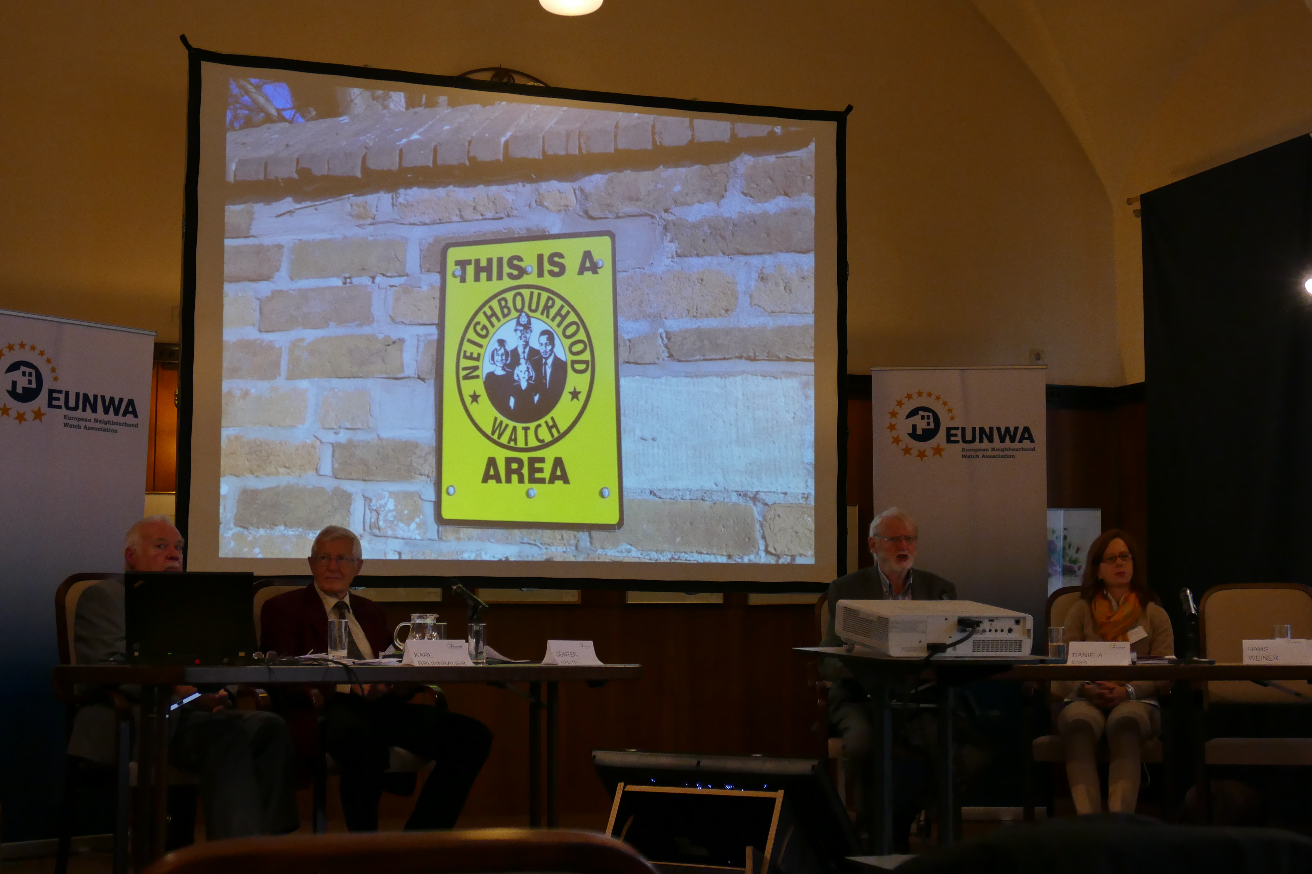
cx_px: 656
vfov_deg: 26.0
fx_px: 1895
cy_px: 437
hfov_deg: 38.2
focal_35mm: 52
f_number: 3.4
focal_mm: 19.11
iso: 640
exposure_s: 1/160
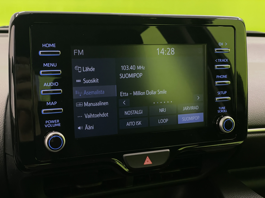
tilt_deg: -12.7
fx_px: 398
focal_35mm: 52
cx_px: 132
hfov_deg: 36.8
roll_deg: -2.7
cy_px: 99
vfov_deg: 28.0
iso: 400
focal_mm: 6
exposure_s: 1/50
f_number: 2
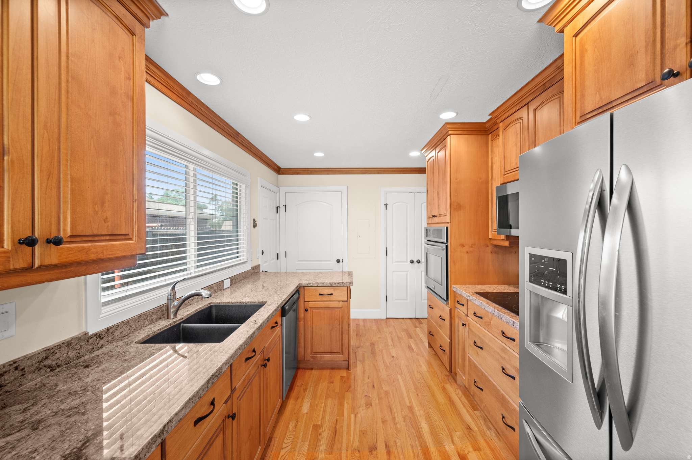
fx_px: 269
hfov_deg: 104.3
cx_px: 346
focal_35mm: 14
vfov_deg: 81.1
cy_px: 230
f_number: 7.1
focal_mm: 14
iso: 400
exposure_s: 1/13
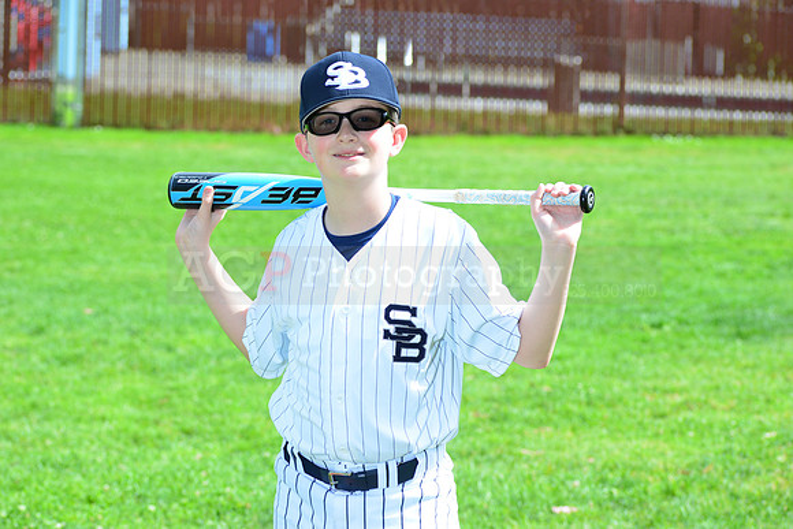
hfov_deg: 17.6
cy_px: 264
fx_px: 2556
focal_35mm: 116
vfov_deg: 11.8
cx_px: 396
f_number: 8
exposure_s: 1/200
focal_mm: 116
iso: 200
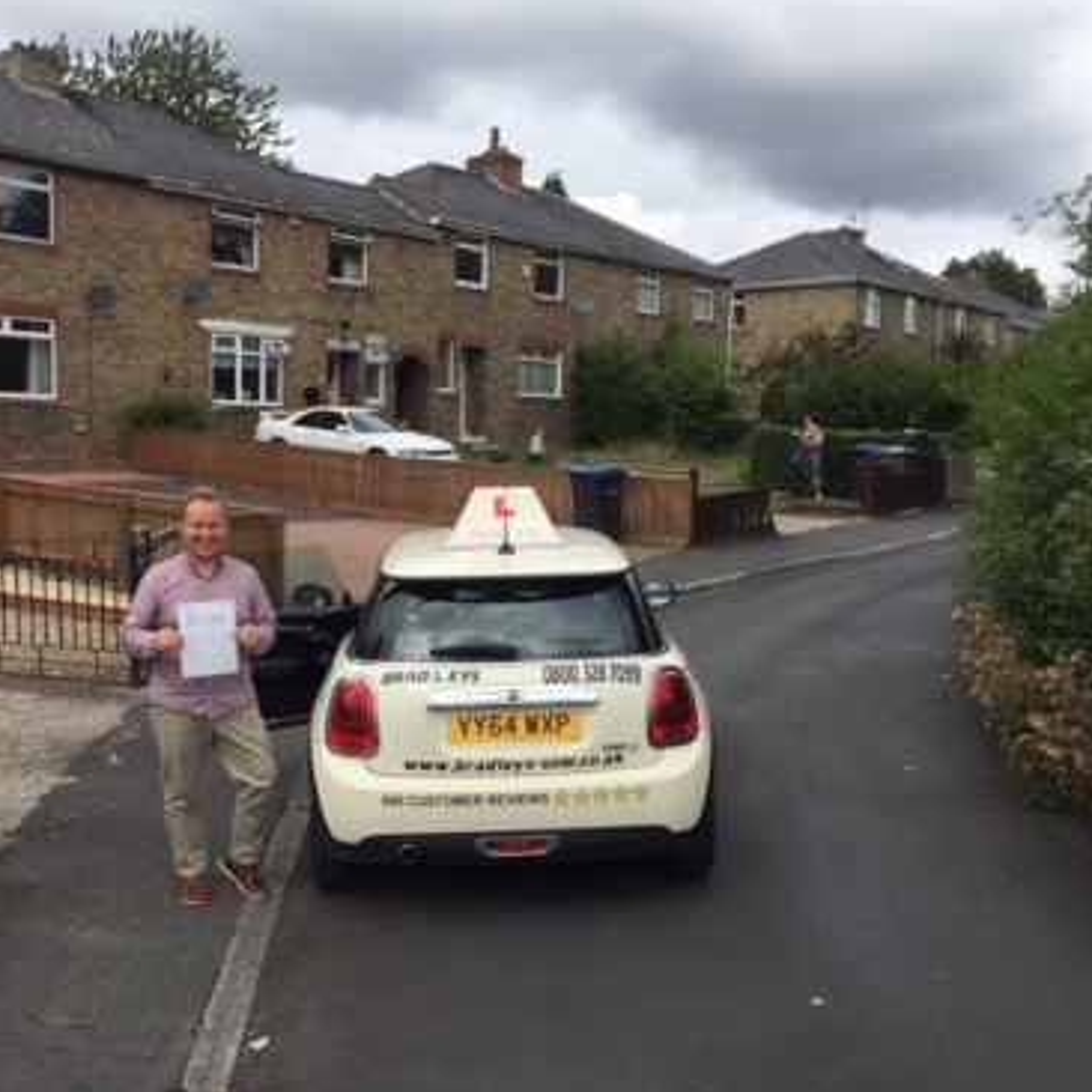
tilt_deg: -7.0
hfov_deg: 47.2
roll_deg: -1.5
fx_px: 1249
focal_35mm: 35
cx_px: 528
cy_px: 542
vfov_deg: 47.2
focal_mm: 4.15
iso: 32
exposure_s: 1/1412
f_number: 2.2
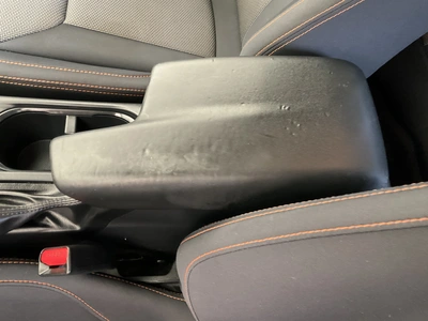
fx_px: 359
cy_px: 160
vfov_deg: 48.2
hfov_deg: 61.7
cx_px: 214
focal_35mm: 29
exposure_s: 1/30
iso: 320
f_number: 1.8
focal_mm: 3
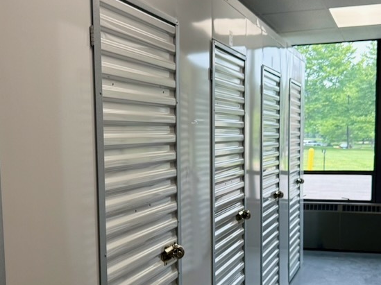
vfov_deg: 25.8
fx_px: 616
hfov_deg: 34.2
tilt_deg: -6.6
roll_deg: +0.8
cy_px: 205
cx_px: 144
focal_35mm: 56
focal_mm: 6.76
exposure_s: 1/304
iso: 100
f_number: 1.78
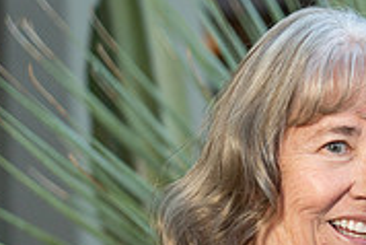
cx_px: 584
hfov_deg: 6.5
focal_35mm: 312
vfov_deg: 4.4
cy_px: 293
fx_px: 3174
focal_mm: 96
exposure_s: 1/200
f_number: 4
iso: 800
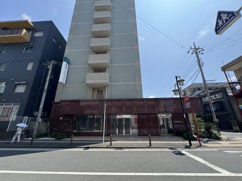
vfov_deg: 85.7
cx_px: 121
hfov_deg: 102.1
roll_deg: +1.6
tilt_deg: +20.2
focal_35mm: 14
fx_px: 98
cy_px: 90
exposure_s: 1/1506
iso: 50
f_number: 2.2
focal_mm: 2.22
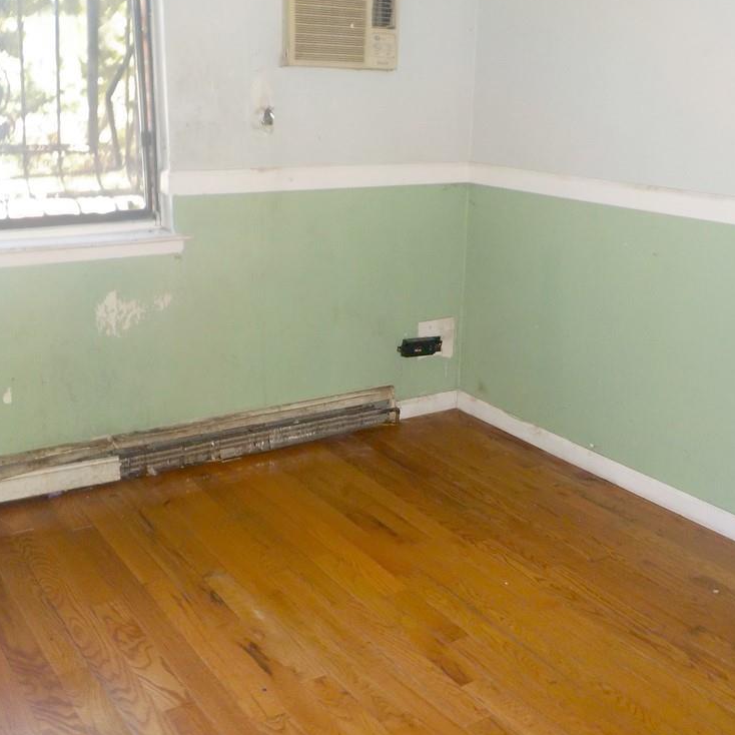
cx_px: 395
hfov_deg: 44.9
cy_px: 370
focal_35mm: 37
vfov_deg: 44.9
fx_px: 889
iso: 250
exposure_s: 1/30
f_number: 3.3
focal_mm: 4.1
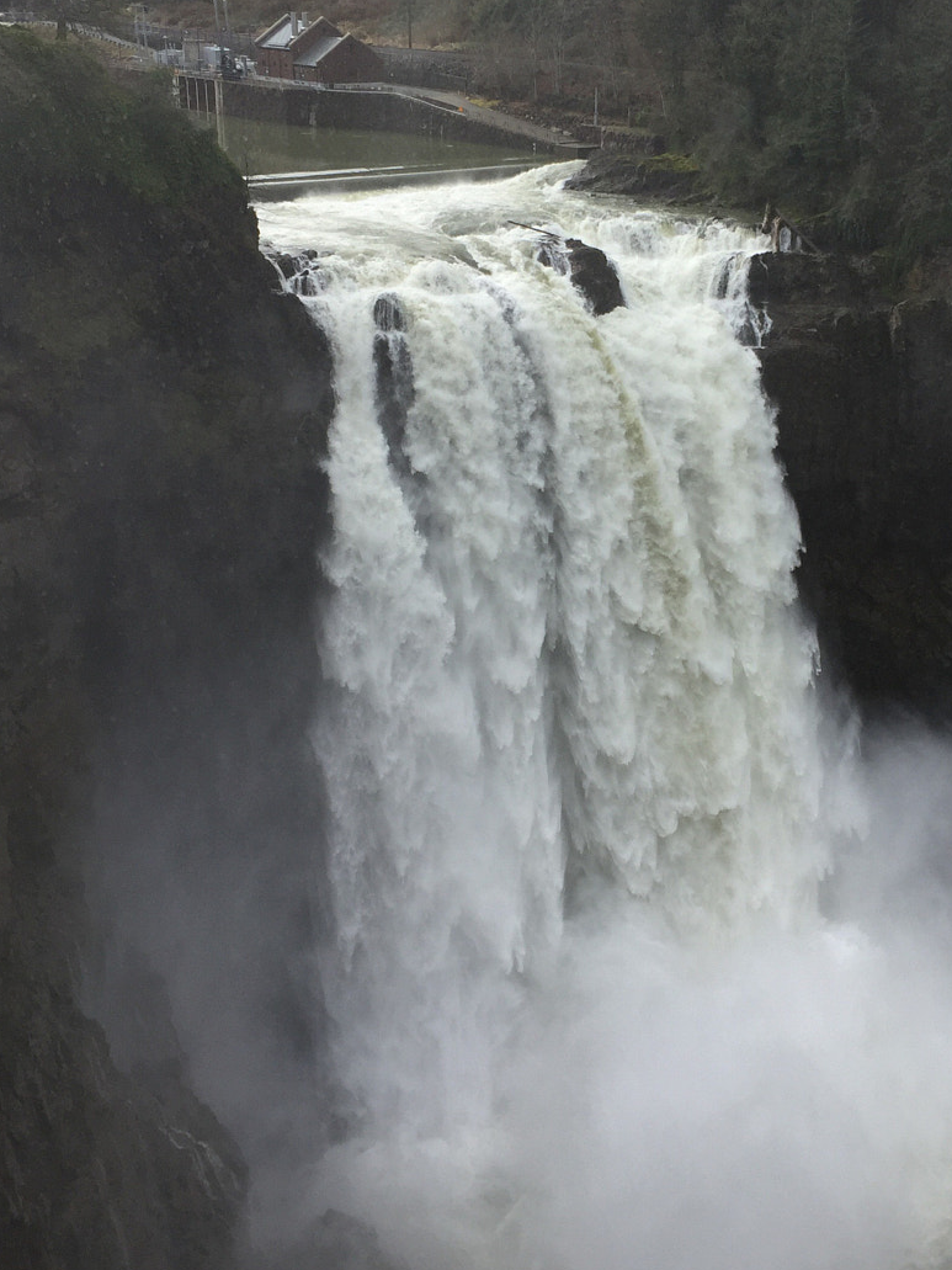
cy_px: 528
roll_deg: -0.6
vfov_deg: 41.9
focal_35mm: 45
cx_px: 613
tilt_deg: -18.8
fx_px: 1650
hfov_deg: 32.0
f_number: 2.2
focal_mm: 4.15
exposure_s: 1/1130
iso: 32
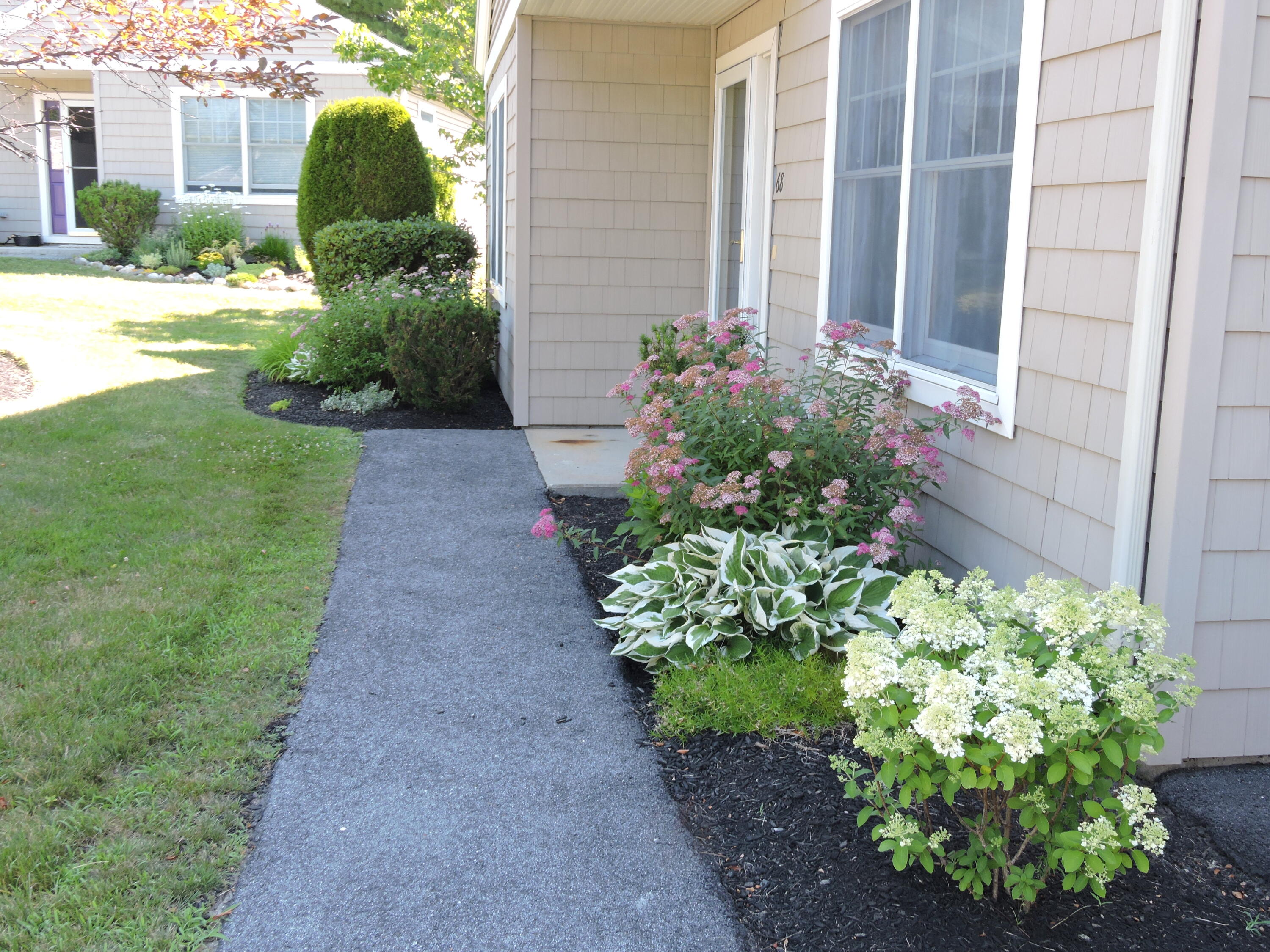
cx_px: 635
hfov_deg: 52.6
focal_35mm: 35
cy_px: 476
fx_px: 1284
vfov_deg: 40.7
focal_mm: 6.3
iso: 100
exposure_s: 1/60
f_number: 3.8
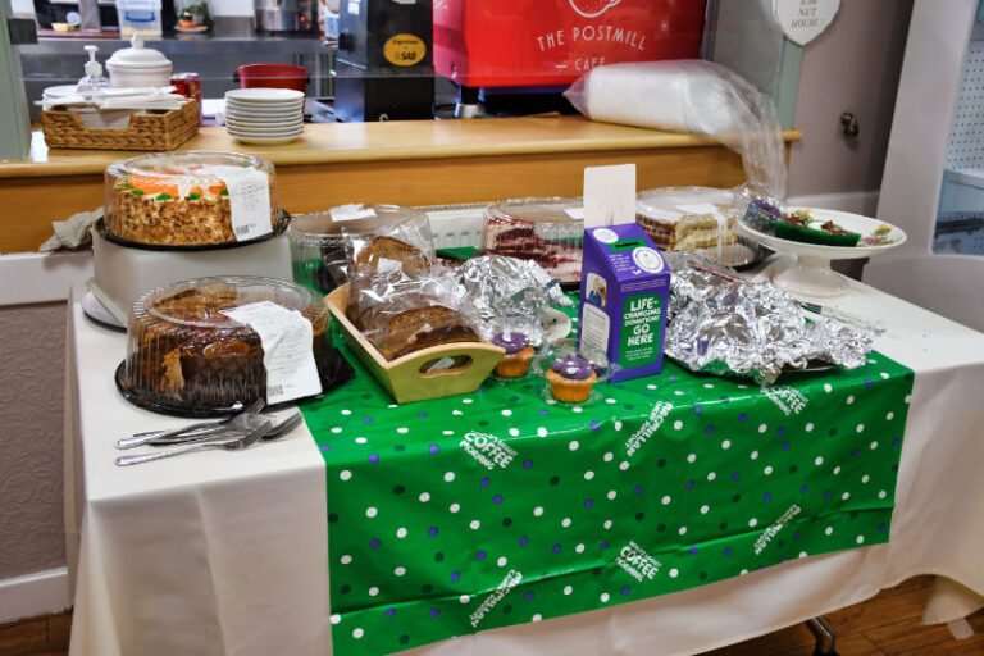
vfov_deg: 36.9
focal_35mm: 36
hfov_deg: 53.1
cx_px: 492
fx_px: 984
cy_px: 328
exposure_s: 1/60
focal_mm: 24
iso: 800
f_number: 4
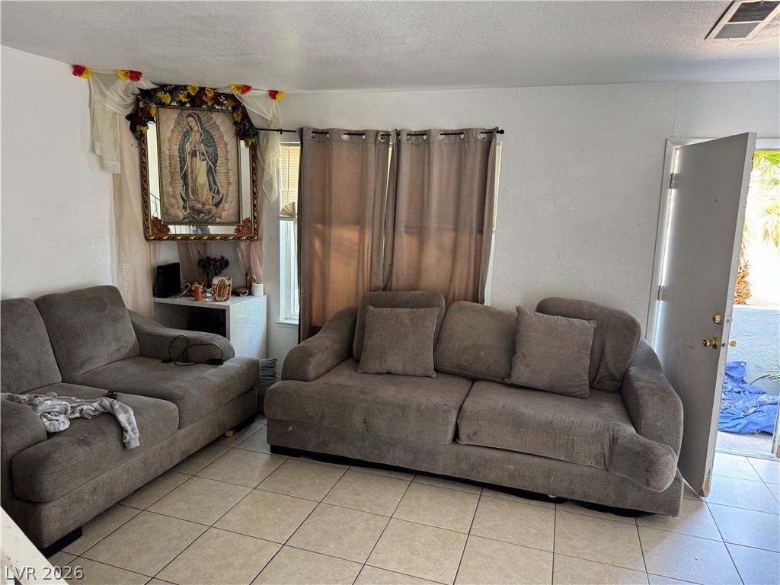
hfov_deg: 71.6
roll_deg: -2.1
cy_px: 292
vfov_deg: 56.8
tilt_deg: -10.1
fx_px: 541
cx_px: 390
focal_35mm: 24
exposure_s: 1/60
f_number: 1.78
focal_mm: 6.76
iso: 125
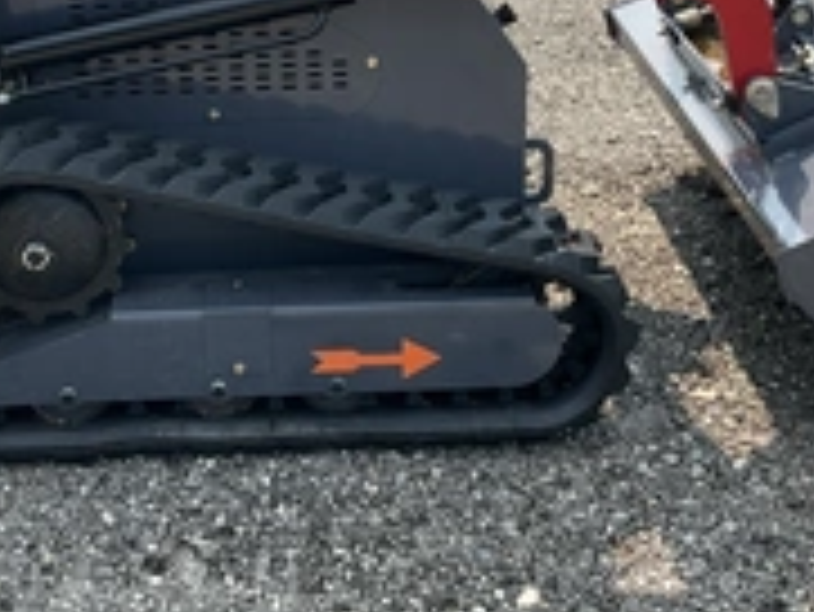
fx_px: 1506
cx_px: 297
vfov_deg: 22.2
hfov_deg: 30.1
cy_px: 22
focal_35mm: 64
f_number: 1.8
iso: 25
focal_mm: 3
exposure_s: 1/728
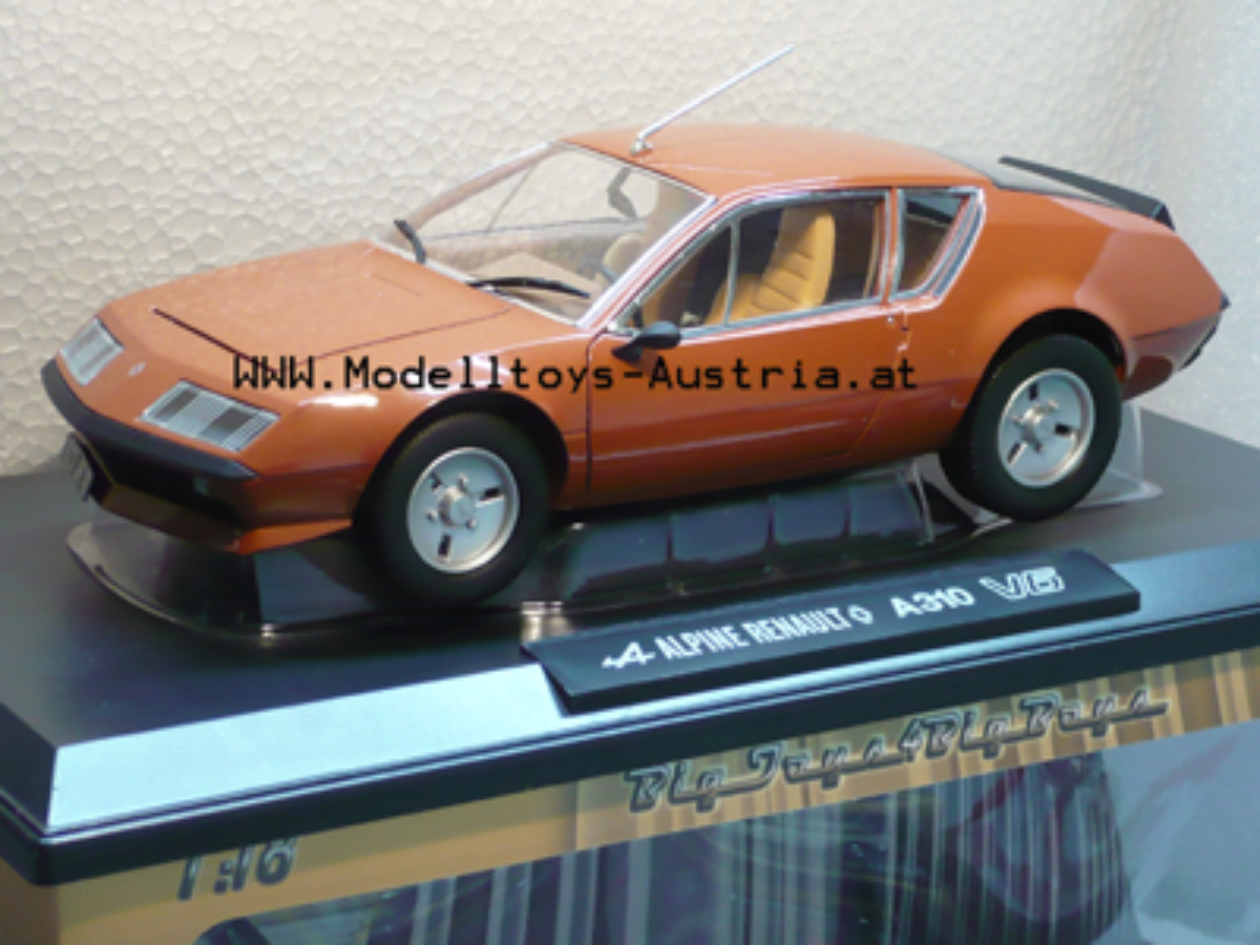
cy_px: 472
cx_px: 630
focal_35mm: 96
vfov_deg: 15.4
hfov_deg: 20.4
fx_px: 3494
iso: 200
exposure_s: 1/20
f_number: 4
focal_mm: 11.5
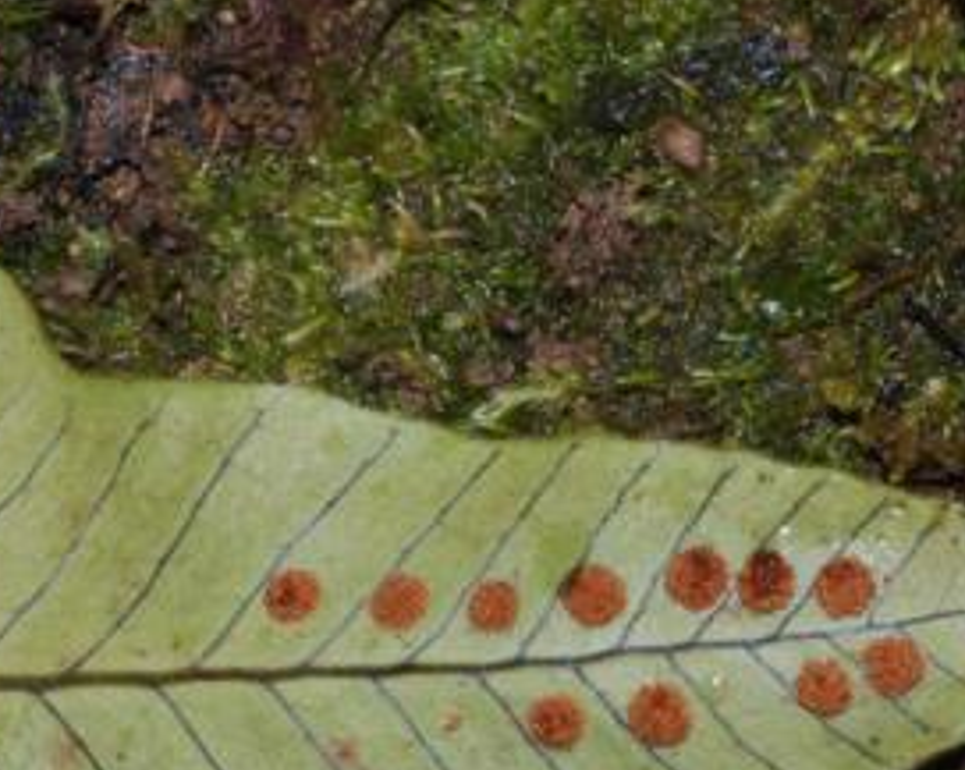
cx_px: 387
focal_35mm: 218
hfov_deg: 8.9
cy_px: 529
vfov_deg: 7.1
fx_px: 6219
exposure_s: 1/60
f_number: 22
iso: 200
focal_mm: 70
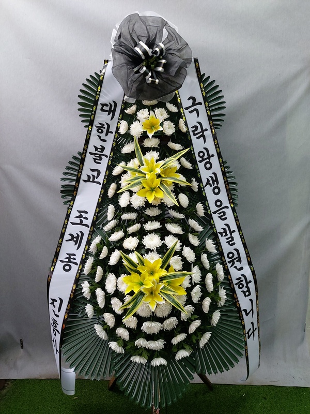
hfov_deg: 54.9
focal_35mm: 25
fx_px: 299
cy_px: 207
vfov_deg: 69.4
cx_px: 155
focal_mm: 4.58
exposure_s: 1/60
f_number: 2
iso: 200
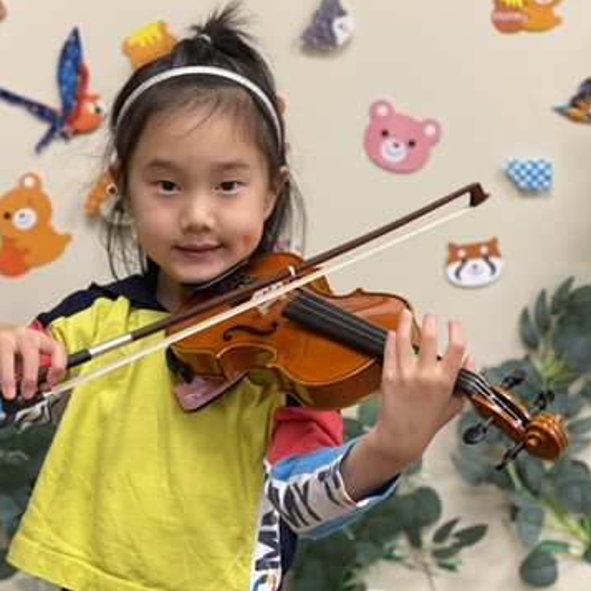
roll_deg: -3.0
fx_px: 1468
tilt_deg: -10.7
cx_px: 237
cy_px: 295
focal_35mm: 76
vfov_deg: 22.8
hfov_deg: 22.7
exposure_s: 1/40
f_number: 2.2
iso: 200
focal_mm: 7.5
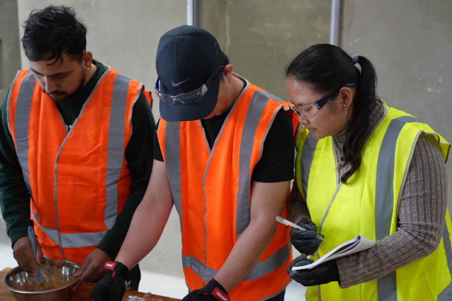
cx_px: 226
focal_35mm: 42
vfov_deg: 31.9
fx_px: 527
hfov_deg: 46.4
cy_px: 150
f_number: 4
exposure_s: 1/160
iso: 640
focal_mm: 42
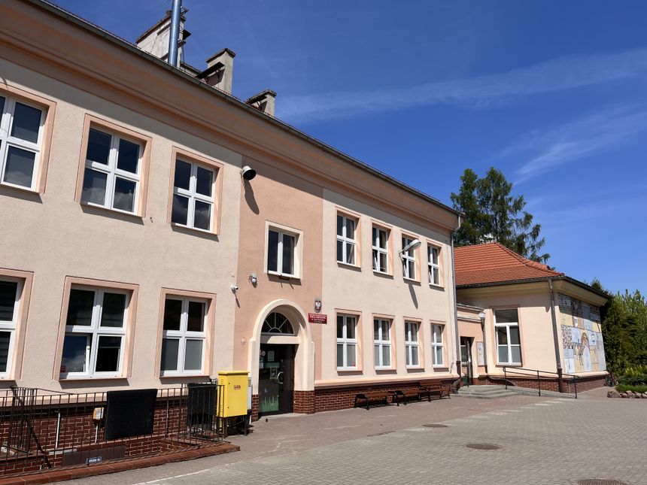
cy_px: 242
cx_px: 324
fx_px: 486
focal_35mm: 26
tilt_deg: +13.1
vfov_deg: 53.1
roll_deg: -0.4
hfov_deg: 67.3
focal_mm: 5.1
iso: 50
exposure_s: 1/6494
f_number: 1.6
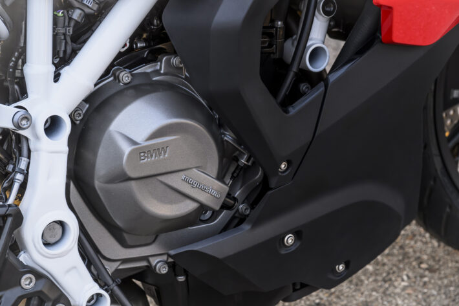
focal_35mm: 91
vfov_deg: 15.0
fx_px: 1160
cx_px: 230
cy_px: 153
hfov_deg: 22.4
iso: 500
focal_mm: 91
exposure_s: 1/25
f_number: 8
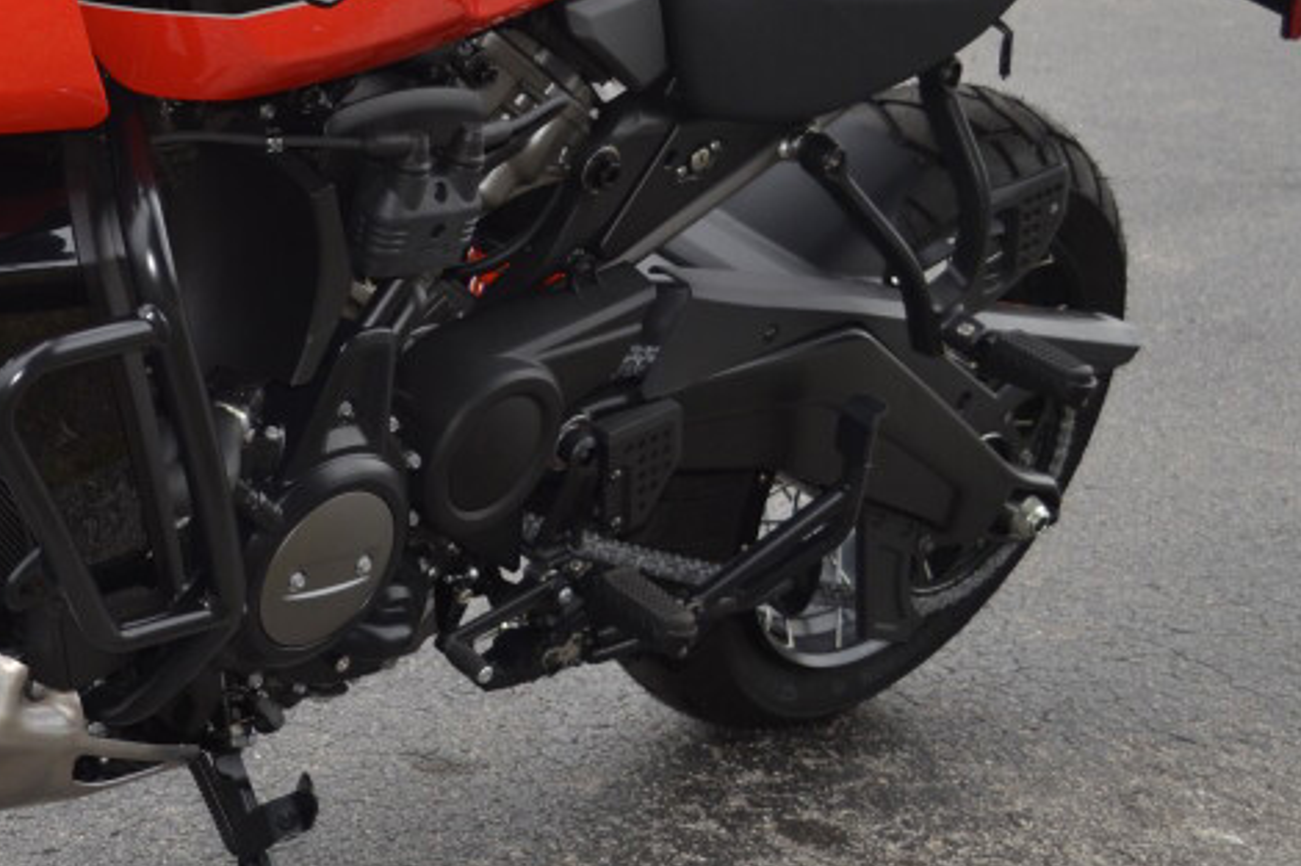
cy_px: 100
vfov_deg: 14.7
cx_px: -22
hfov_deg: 21.3
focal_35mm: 92
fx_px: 3323
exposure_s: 1/160
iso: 100
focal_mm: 24
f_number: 4
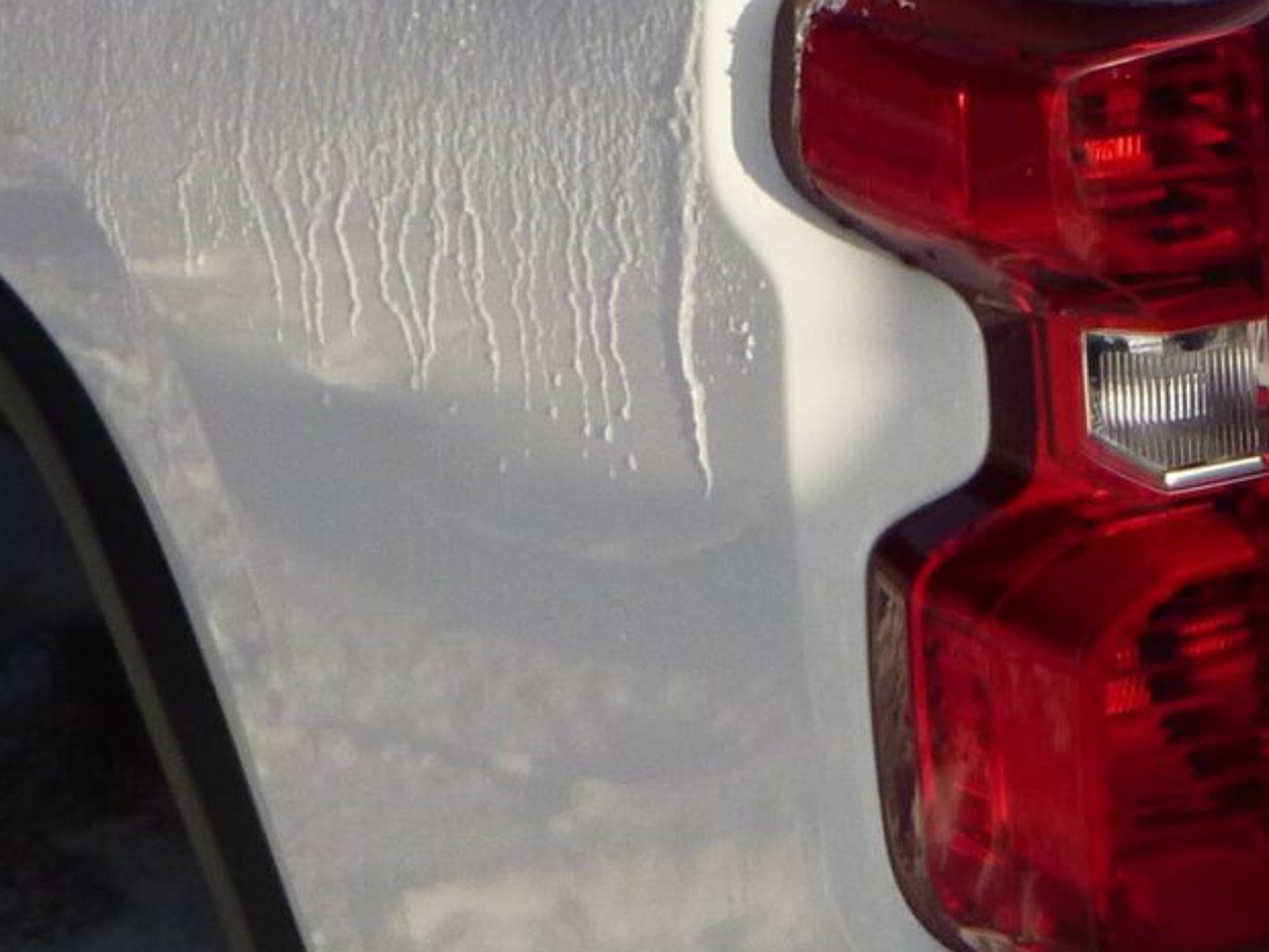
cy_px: 276
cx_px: 1052
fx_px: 4692
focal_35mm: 128
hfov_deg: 15.3
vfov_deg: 11.6
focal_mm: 5.5
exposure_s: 1/500
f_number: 4.2
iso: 100
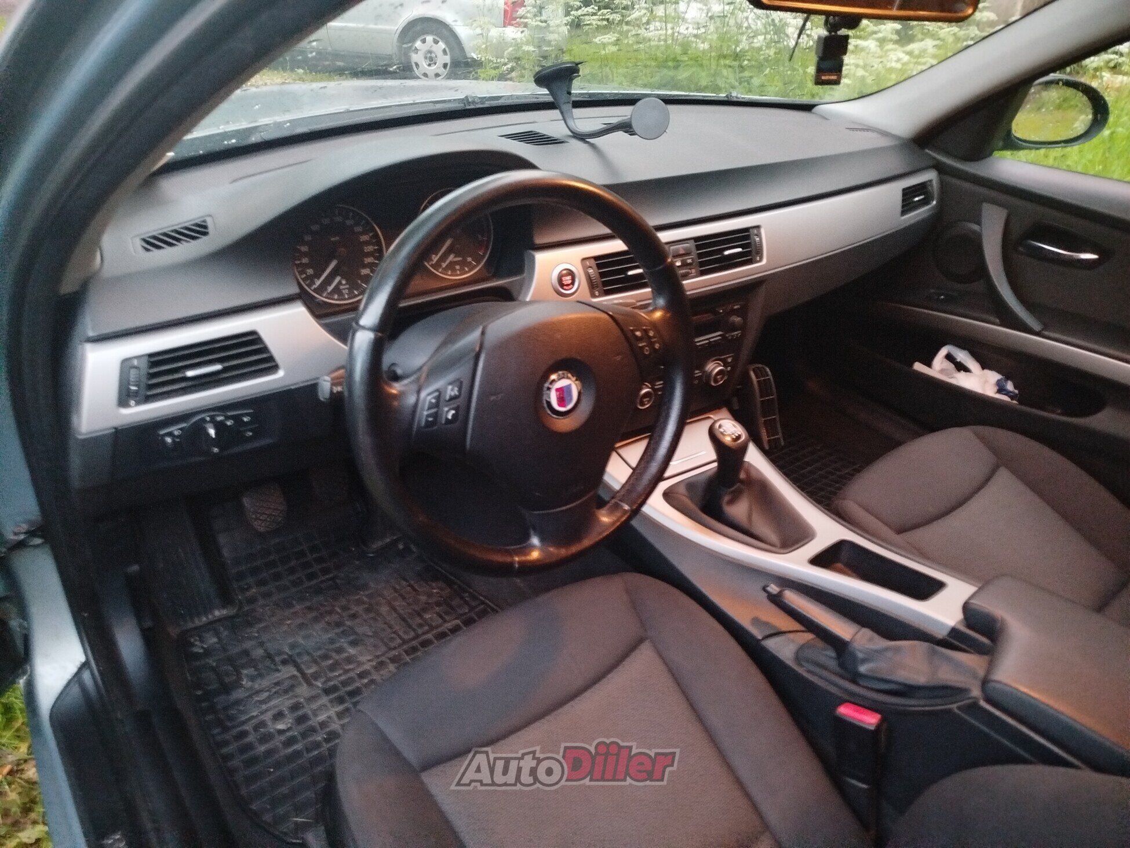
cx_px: 565
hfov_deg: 71.6
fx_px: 784
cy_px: 424
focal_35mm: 24
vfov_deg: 56.8
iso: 1250
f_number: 1.7
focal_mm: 5.31
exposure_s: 1/17
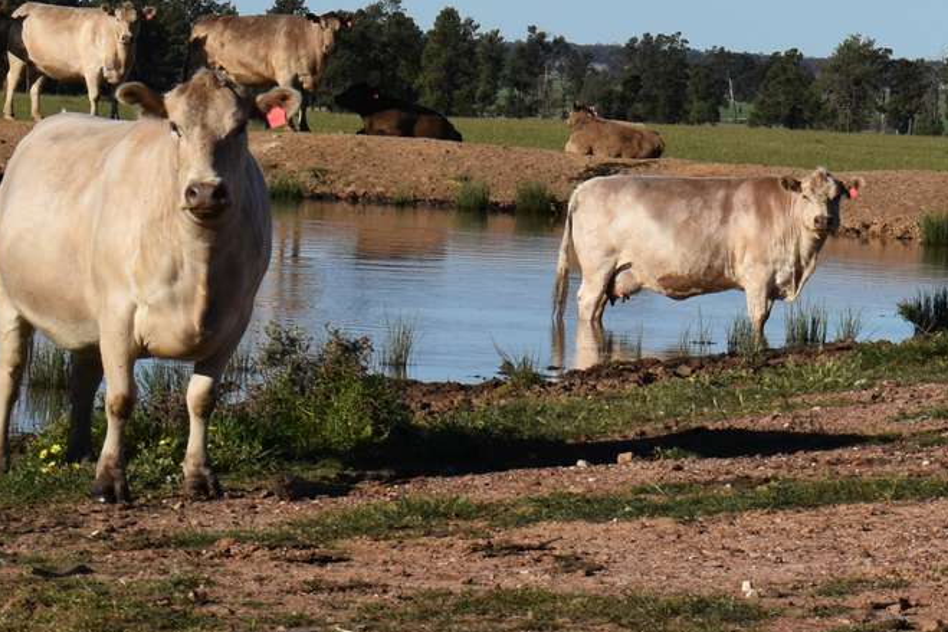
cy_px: -210
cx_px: 839
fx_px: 6330
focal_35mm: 240
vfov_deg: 5.7
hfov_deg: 8.5
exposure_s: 1/400
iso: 200
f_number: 10
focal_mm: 55
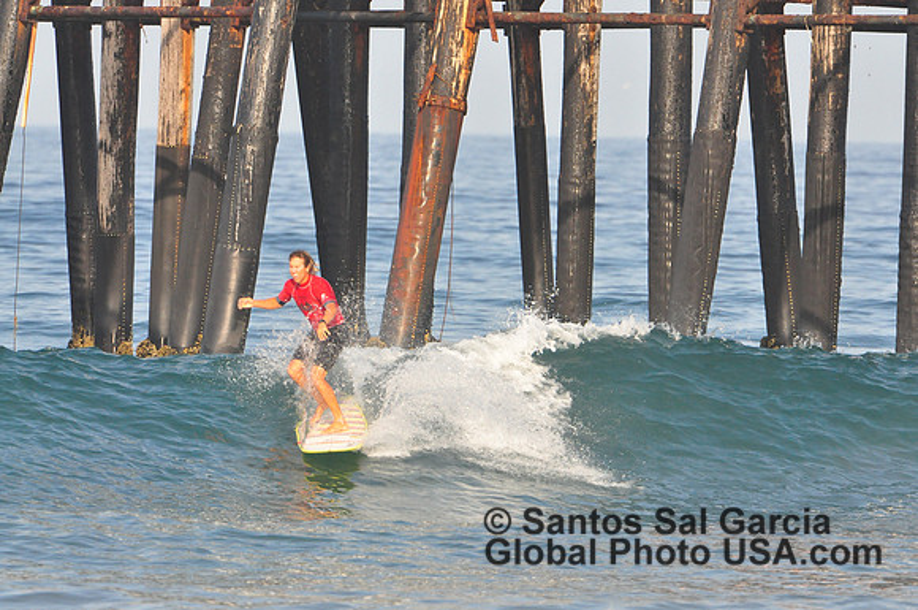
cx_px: 459
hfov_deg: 2.5
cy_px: 305
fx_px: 21008
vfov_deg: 1.7
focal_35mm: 825
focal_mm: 550
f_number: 10
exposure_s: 1/1250
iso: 1250
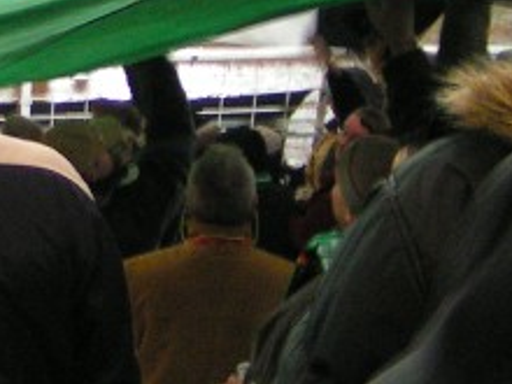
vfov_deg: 10.6
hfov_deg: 14.0
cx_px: -47
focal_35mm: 138
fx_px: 2041
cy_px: -33
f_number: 2.8
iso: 200
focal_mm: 5.8
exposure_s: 1/15
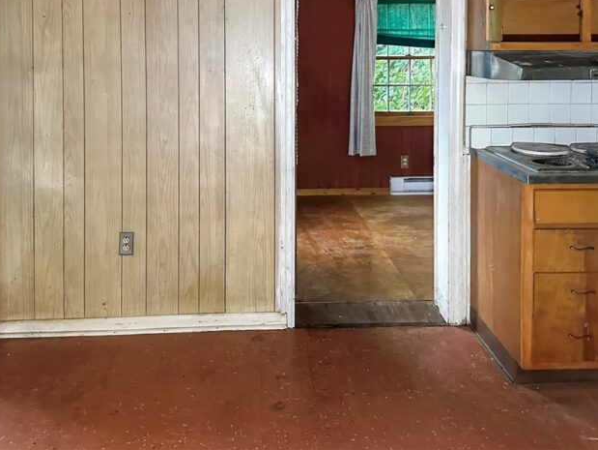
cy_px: 161
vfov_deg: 45.0
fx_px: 536
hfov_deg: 58.2
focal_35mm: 31
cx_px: 270
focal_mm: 6.86
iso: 1000
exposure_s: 1/53
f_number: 1.78
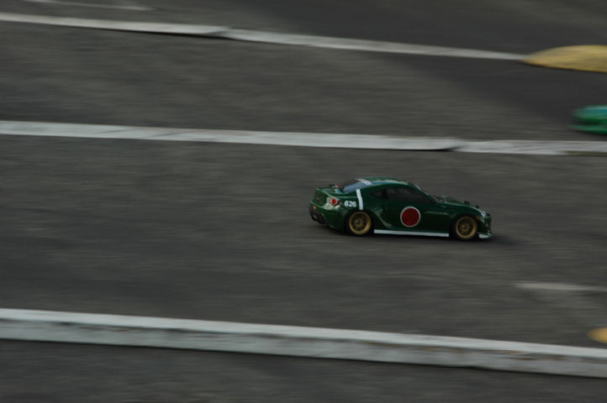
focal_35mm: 202
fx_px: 3411
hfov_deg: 10.2
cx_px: 304
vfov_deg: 6.8
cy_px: 202
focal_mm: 135
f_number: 14
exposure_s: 1/125
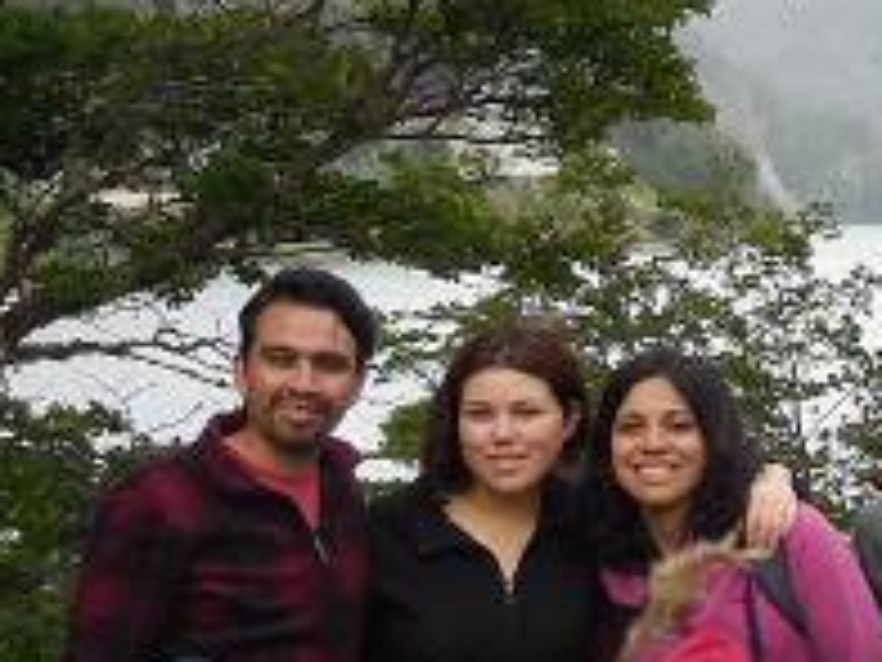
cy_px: 178
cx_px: 1364
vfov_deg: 9.5
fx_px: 3975
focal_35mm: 156
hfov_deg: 12.0
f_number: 3.4
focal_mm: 6.1
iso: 125
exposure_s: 1/500
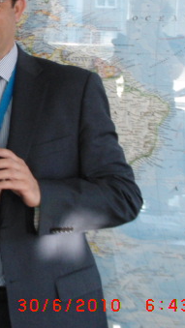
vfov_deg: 14.9
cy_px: 120
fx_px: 1254
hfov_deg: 8.3
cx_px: -80
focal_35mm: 144
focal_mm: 12.23
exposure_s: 1/80
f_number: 4.1
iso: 500
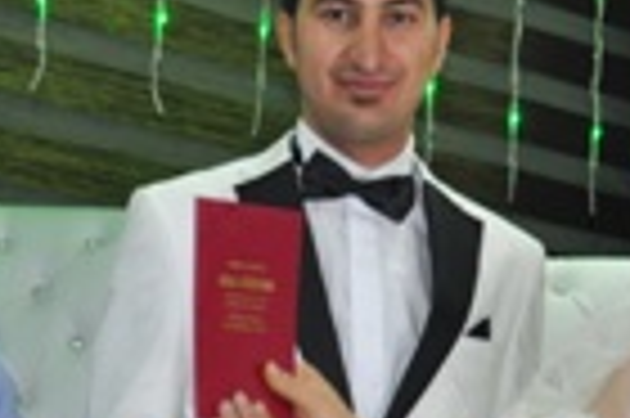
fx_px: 2185
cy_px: 436
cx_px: 324
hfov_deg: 16.4
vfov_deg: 10.8
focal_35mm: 125
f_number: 4.2
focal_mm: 26
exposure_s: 1/60
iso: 800
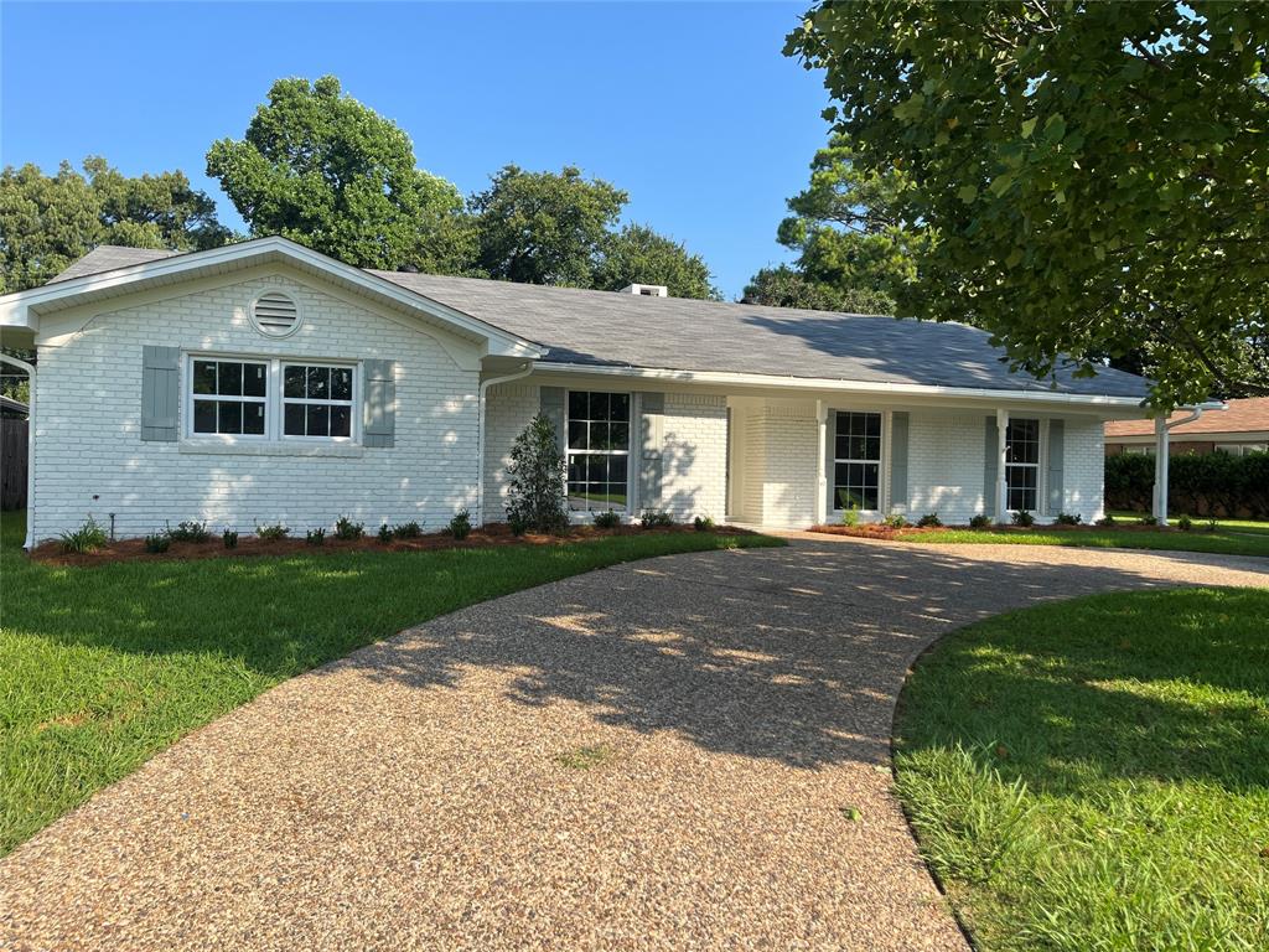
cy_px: 476
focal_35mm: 26
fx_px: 953
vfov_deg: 53.1
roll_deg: -1.4
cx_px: 634
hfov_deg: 67.3
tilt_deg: -0.3
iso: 50
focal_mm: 5.1
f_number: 1.6
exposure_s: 1/1923
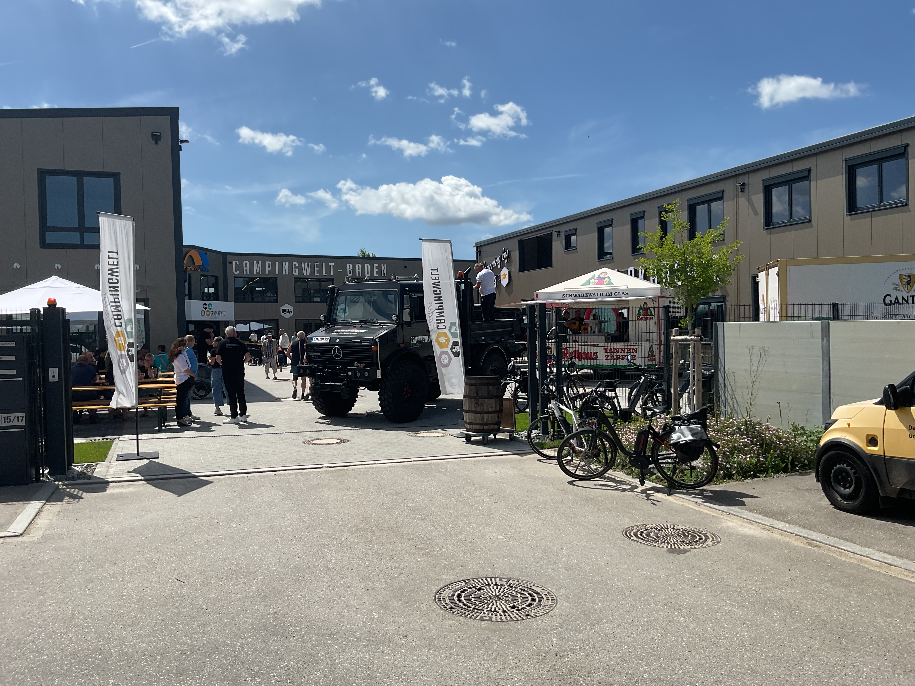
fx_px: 767
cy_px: 343
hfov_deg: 61.7
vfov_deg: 48.2
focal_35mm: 29
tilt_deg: -1.2
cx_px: 458
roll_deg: +1.4
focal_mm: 3
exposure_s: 1/3322
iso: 16
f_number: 1.8
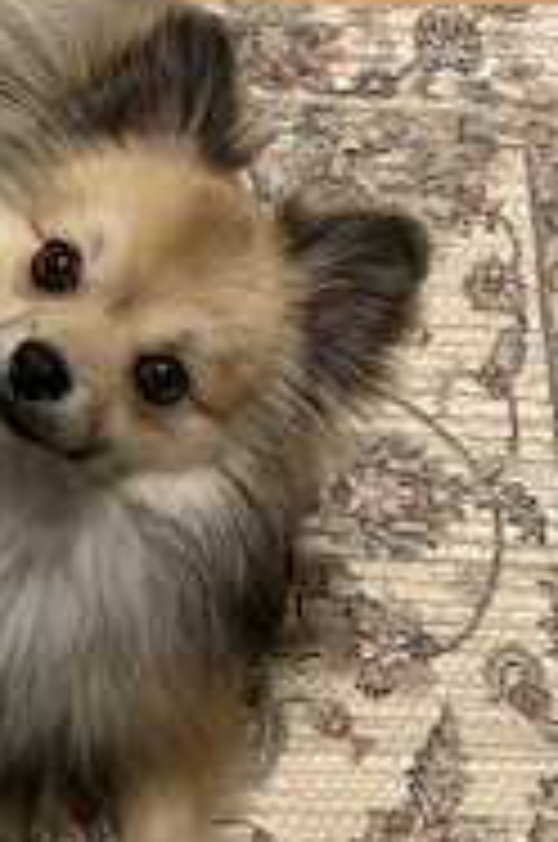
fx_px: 2497
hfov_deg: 12.6
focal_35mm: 107
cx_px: 22
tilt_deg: -66.3
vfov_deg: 19.1
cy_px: 473
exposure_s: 1/60
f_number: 1.78
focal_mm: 6.76
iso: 100
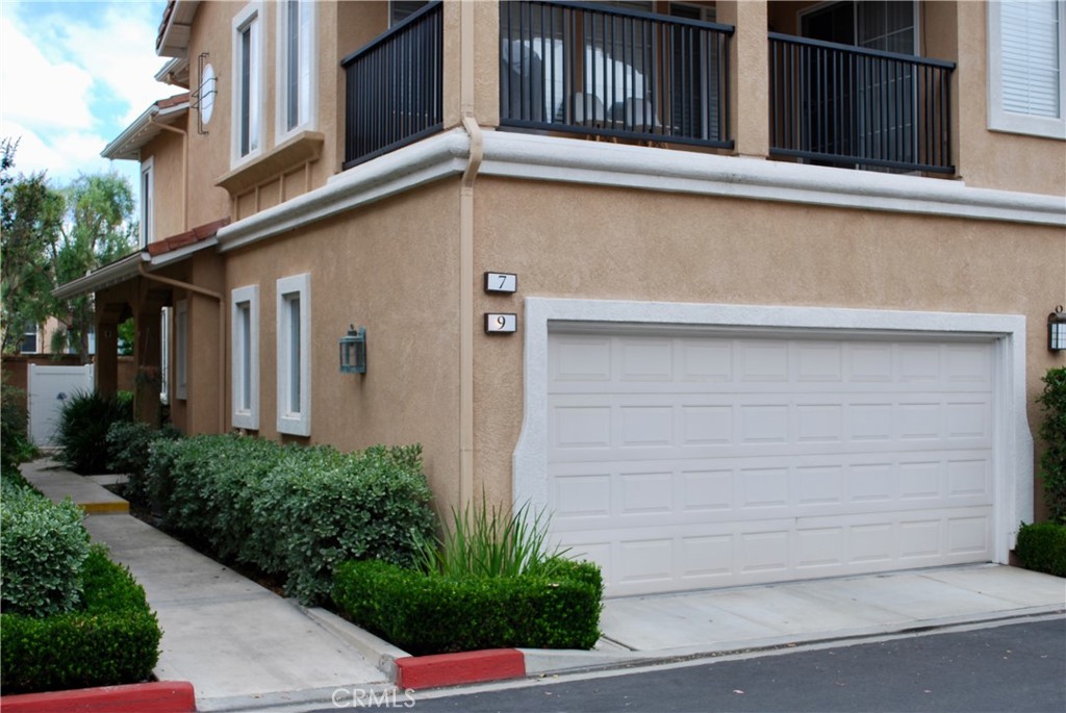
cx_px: 533
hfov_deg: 46.4
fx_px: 1245
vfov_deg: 32.0
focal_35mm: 42
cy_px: 356
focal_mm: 28
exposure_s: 1/200
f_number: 7.1
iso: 100
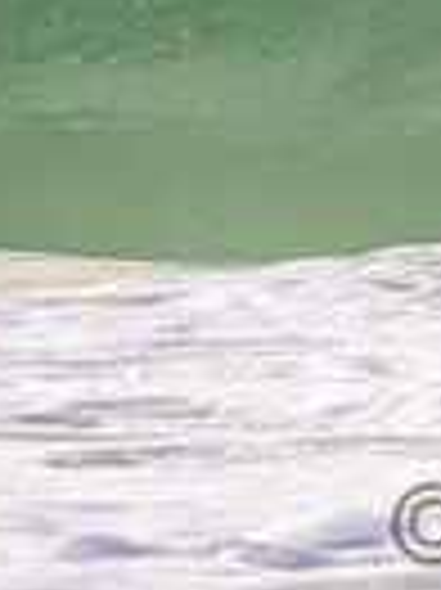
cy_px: -221
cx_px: 738
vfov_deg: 0.8
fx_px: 43403
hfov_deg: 0.6
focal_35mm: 2551
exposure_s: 1/2500
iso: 560
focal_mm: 400
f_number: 5.6
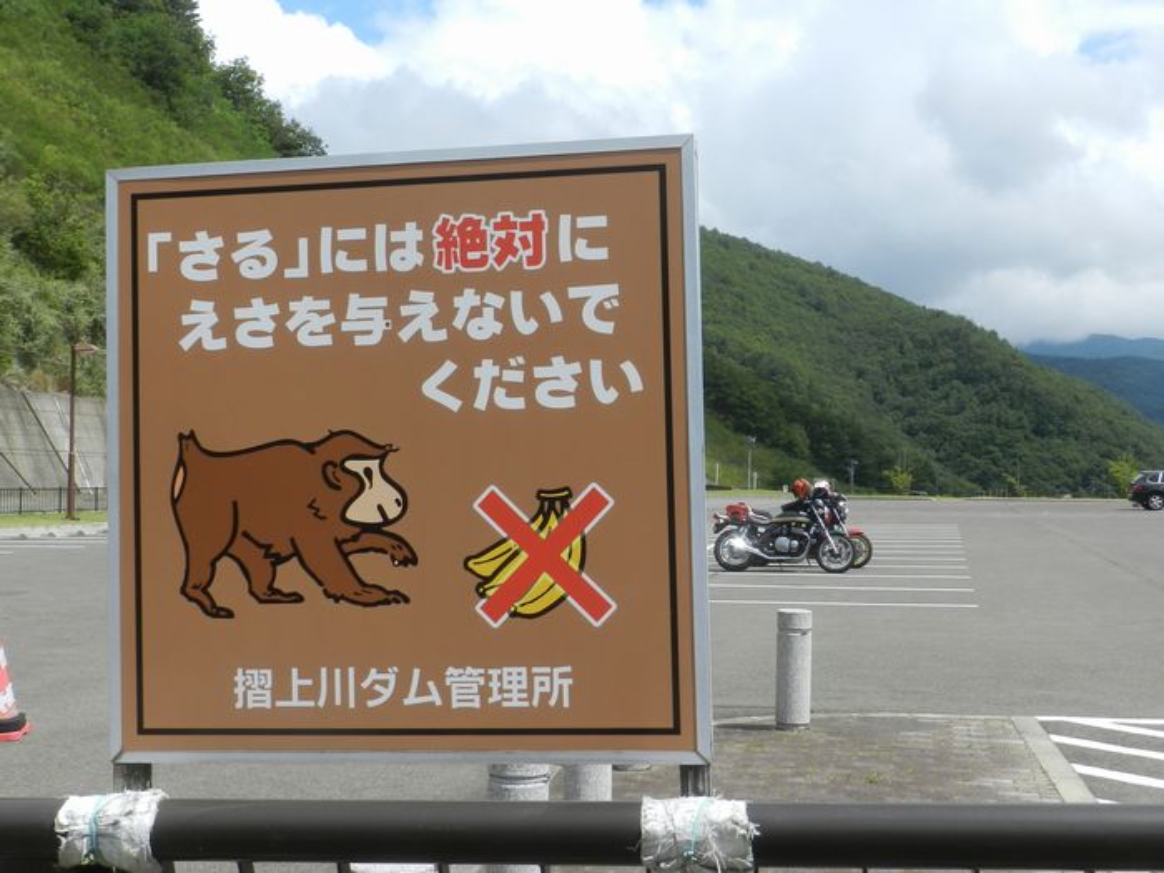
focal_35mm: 46
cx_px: 582
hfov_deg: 41.2
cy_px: 436
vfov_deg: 31.5
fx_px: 1547
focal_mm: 8.1
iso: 160
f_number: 5
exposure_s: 1/800
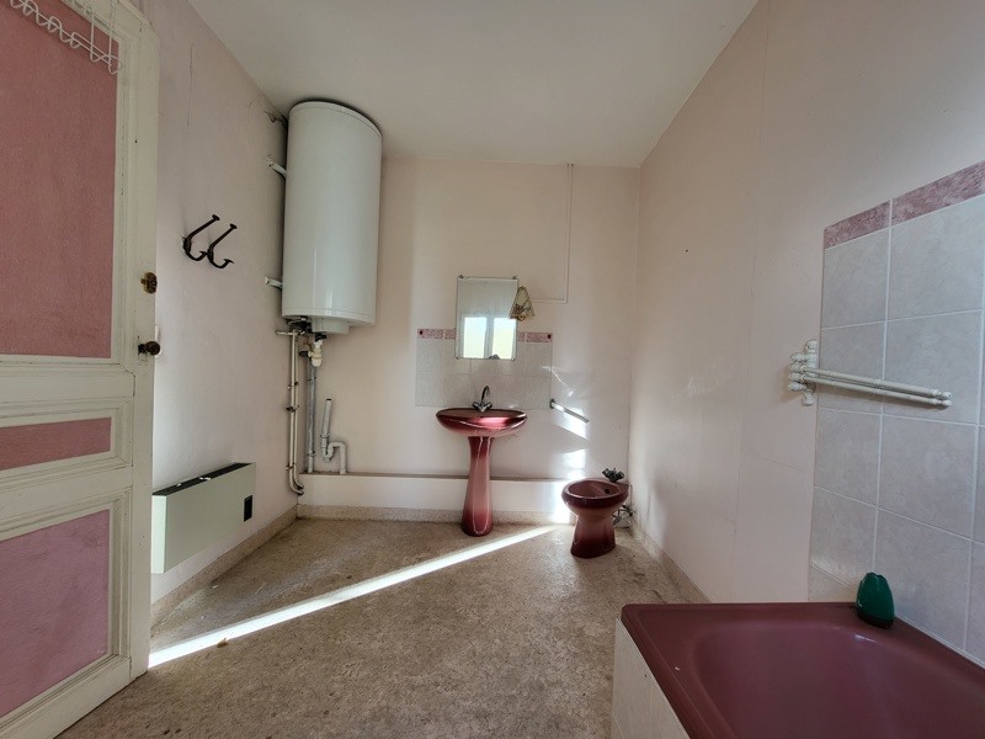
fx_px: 370
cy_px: 370
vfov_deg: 89.9
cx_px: 492
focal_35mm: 13
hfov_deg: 106.2
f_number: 2.2
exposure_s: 1/50
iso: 64
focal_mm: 1.74
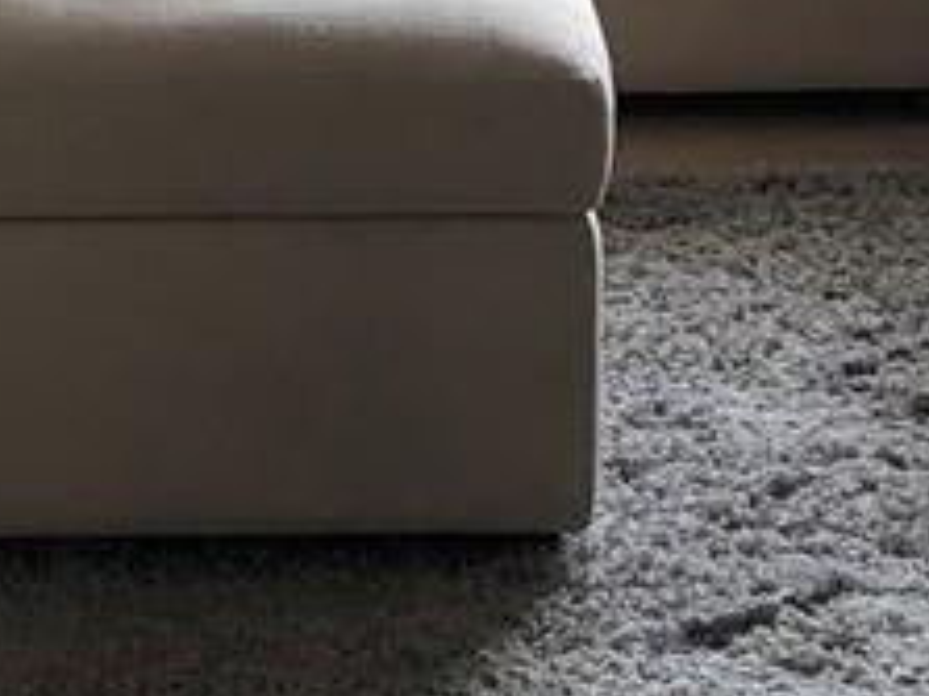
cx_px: 0
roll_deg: +1.2
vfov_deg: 7.3
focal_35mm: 201
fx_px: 5391
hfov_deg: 9.8
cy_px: -83
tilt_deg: -14.9
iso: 25
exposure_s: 1/40
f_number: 1.8
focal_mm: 3.99
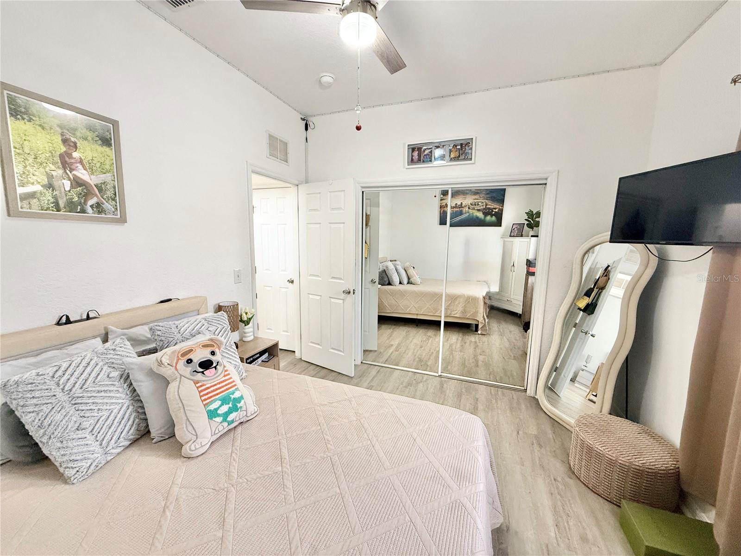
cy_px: 278
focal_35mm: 14
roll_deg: -1.2
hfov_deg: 102.1
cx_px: 370
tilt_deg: -7.9
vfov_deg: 85.7
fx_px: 300
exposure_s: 1/77
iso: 320
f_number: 2.2
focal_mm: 2.22
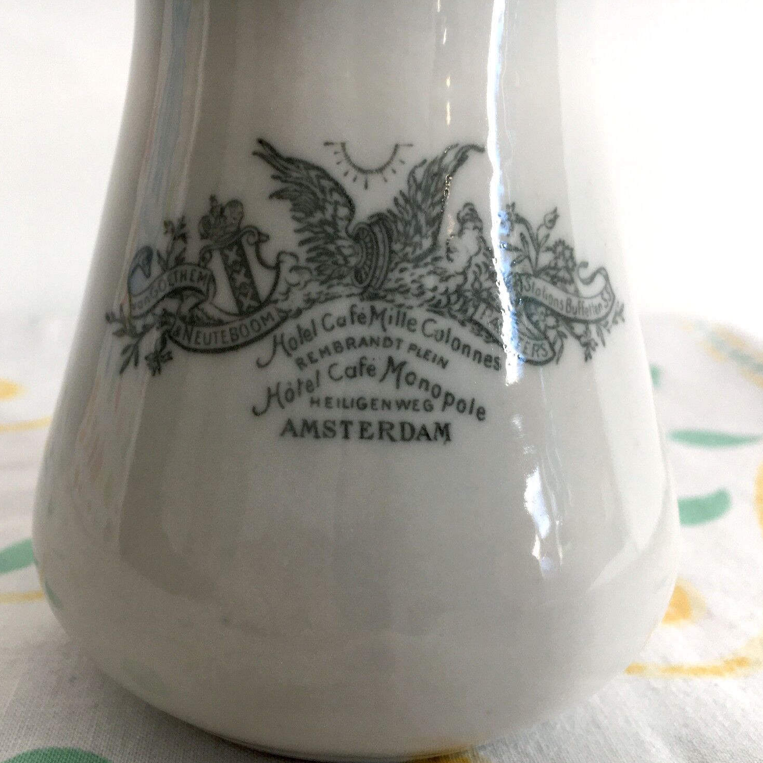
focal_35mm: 35
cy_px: 381
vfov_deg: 47.2
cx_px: 308
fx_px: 873
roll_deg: -0.8
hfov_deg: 47.0
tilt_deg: -15.9
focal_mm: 4.15
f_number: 2.2
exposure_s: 1/50
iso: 32
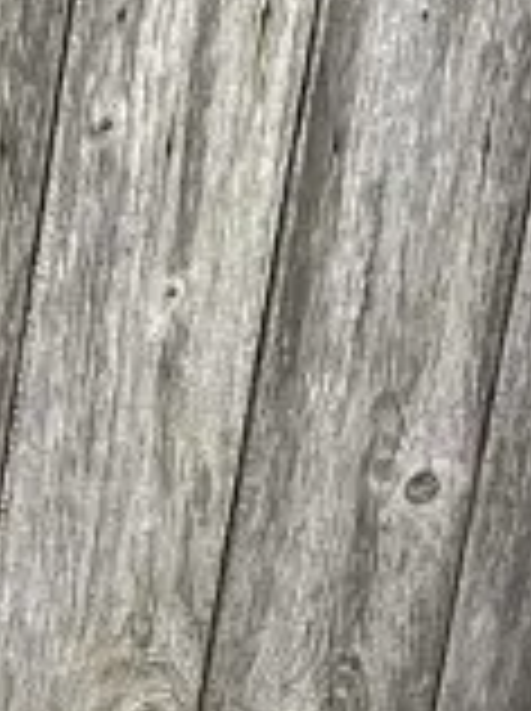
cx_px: -1256
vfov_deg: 10.5
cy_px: -562
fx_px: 3651
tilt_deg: -17.9
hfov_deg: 7.1
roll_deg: -0.9
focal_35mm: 178
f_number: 1.6
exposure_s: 1/951
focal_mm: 5.1
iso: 50
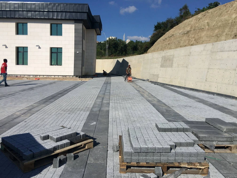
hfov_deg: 61.7
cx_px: 118
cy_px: 89
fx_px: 199
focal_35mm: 29
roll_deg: +0.8
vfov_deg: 48.2
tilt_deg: -2.6
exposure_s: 1/4049
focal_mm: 4.15
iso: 25
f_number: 2.2
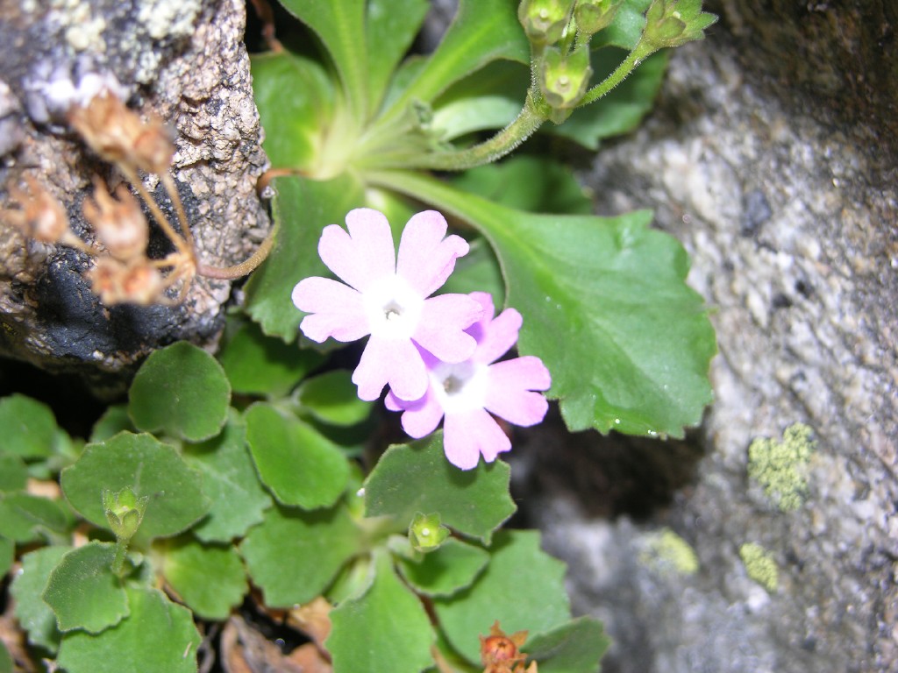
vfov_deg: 16.8
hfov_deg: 22.3
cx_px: 449
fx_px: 2283
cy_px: 336
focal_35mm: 88
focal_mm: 22.3
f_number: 3.5
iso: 50
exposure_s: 1/120
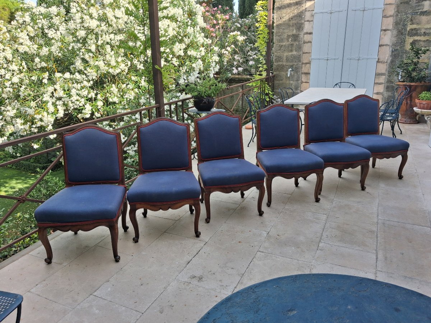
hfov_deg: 65.3
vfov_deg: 51.4
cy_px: 162
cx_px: 216
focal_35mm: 27
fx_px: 336
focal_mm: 4
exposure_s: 1/128
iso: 25
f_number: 1.8
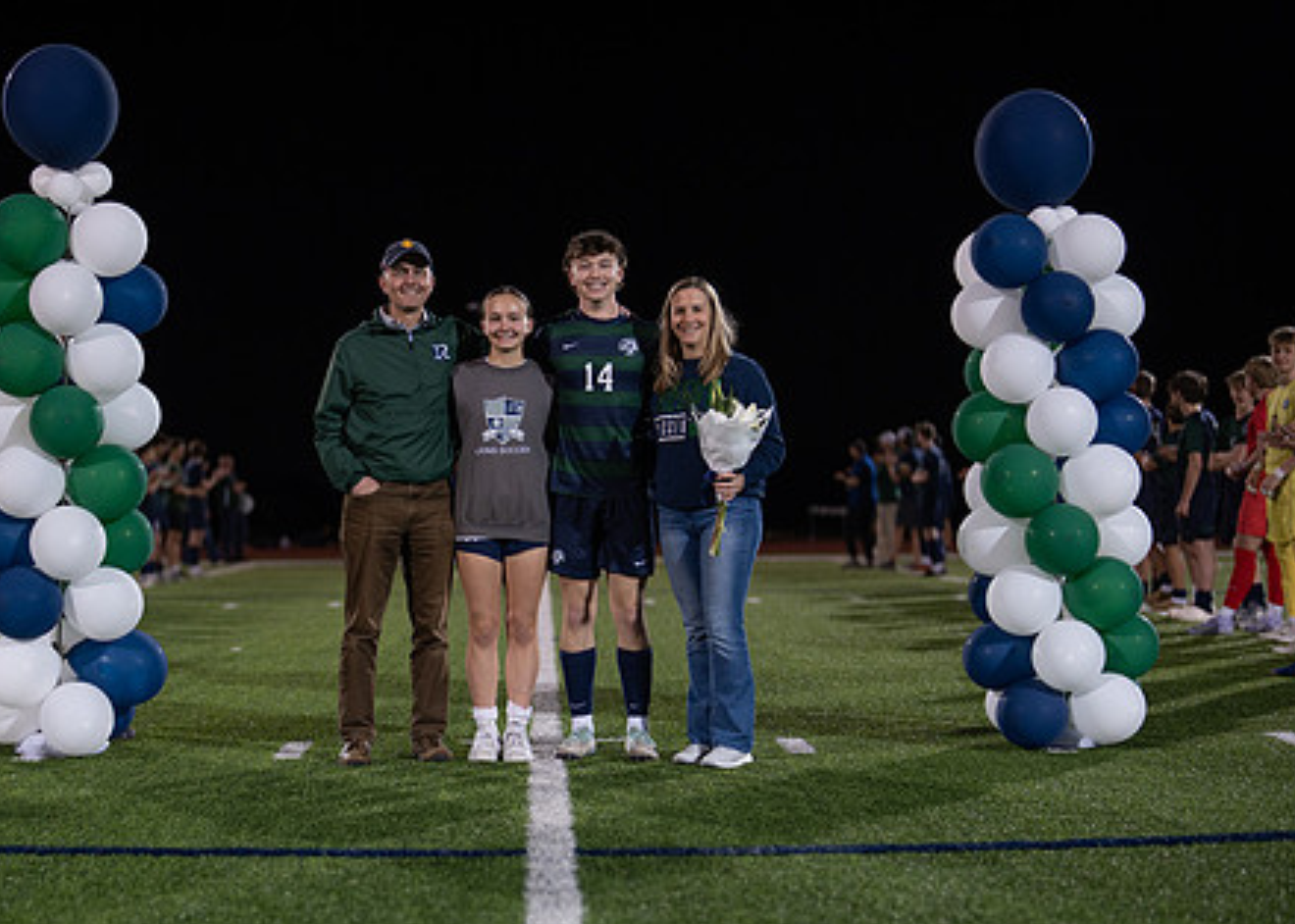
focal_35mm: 69
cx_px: 518
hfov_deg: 28.6
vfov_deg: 20.6
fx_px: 2537
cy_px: 562
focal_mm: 50
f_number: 1.2
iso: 250
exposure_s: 1/500
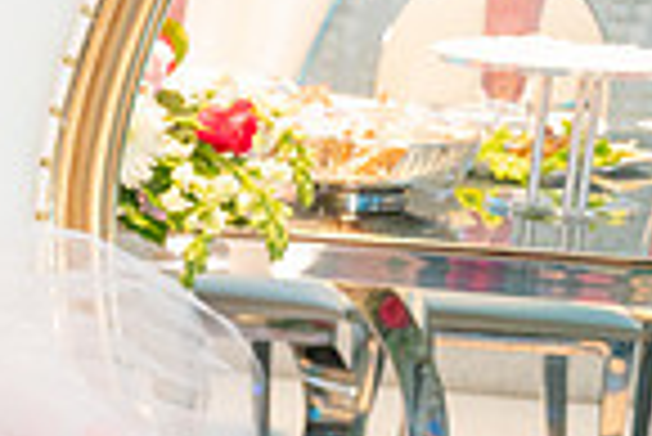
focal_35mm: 133
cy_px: 335
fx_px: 2411
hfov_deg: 13.4
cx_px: -625
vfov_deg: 10.3
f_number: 2.8
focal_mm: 32
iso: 1600
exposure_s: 1/125
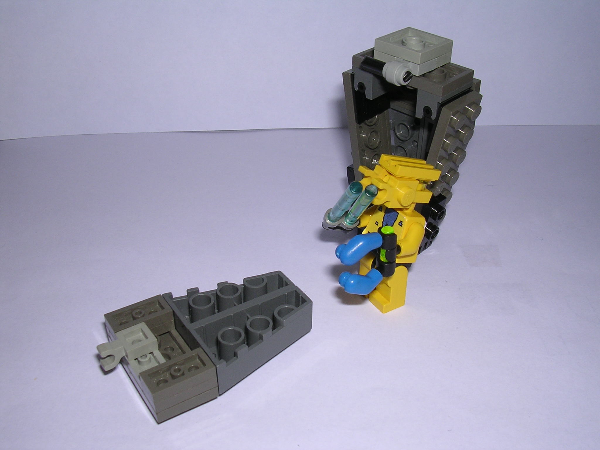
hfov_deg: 49.0
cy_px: 225
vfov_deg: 37.7
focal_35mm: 38
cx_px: 300
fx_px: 659
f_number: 5.6
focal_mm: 5.8
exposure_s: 1/60.1
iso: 100
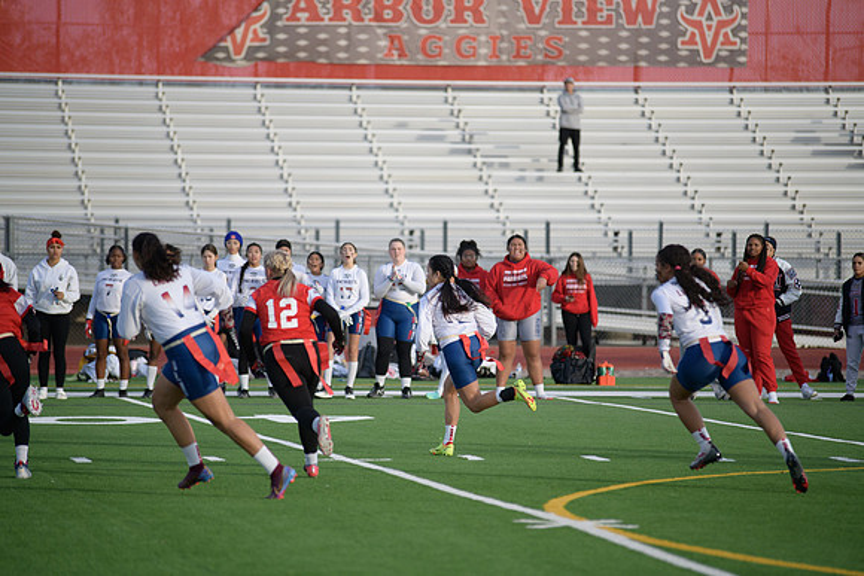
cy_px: 288
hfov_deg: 10.3
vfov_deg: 6.9
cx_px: 432
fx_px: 4801
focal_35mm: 200
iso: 640
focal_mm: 200
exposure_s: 1/4000
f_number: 2.8
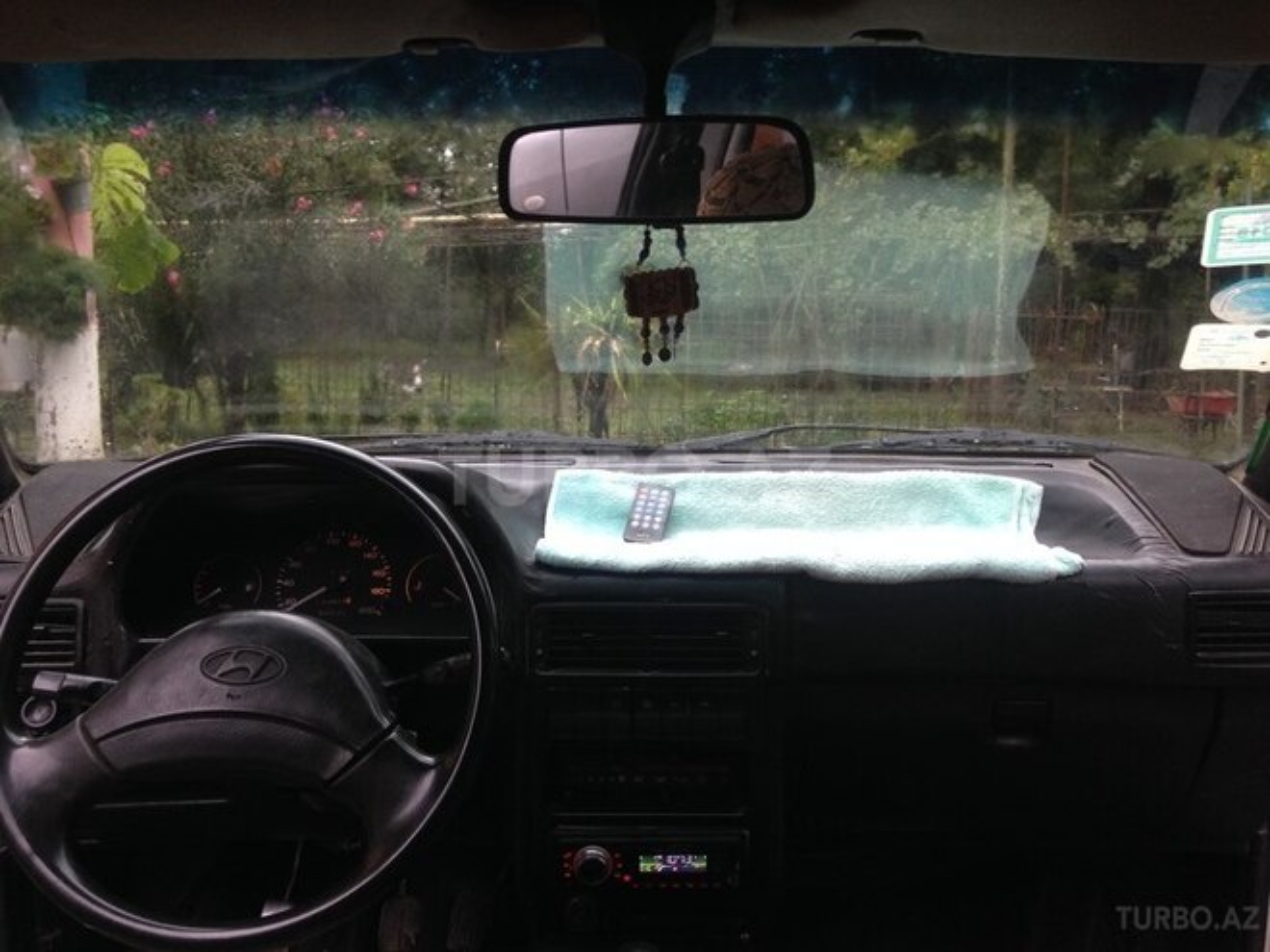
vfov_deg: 42.9
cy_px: 476
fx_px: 1211
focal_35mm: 33
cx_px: 635
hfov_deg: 55.4
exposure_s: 1/20
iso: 100
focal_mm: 4.12
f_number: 2.4
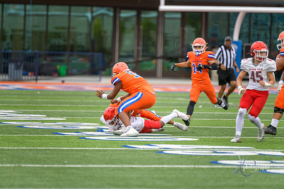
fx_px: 2367
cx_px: 142
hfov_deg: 6.9
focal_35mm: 300
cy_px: 94
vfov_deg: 4.6
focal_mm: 300
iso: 250
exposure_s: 1/500
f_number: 2.8
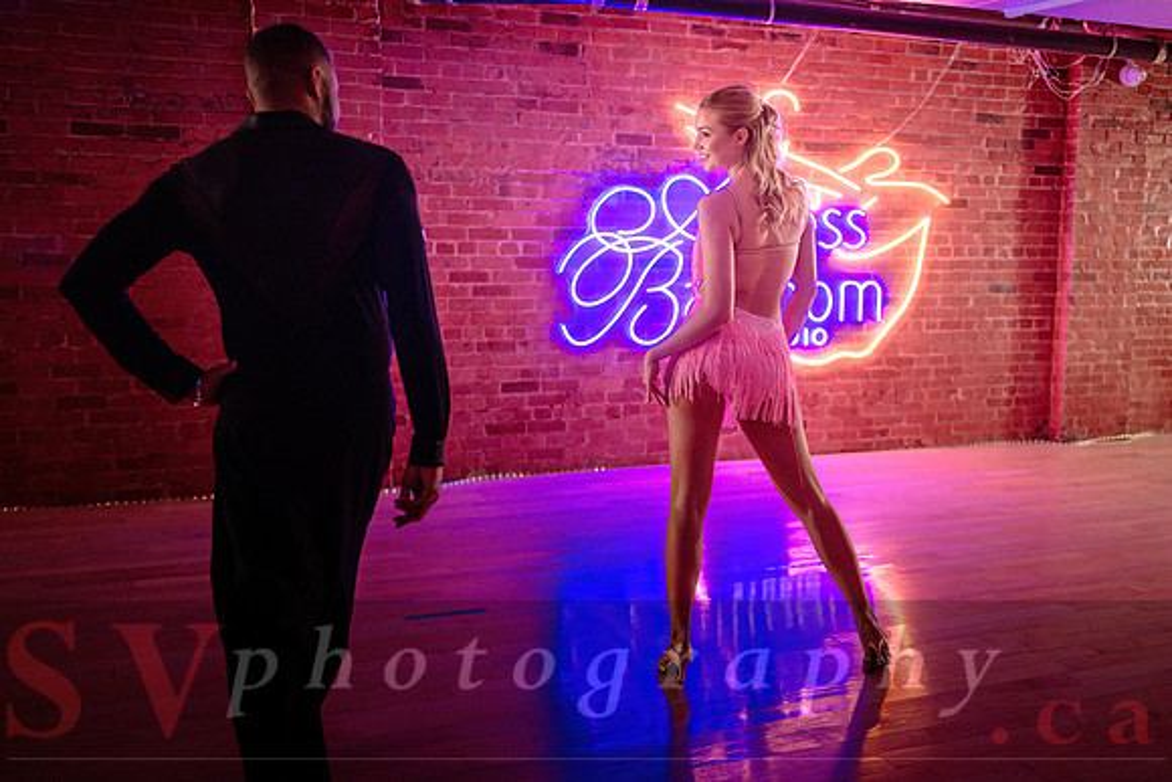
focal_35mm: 39
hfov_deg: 49.0
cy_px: 437
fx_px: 1267
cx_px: 759
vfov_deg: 34.3
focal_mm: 28
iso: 2500
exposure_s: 1/250
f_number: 1.4
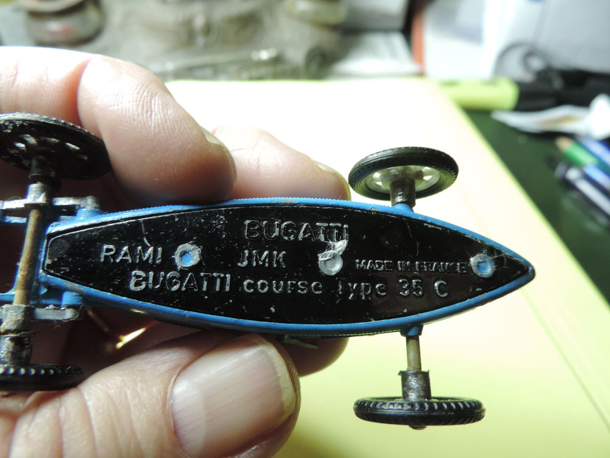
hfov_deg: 71.6
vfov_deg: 56.8
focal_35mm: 24
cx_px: 305
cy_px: 229
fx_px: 423
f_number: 3
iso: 360
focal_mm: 4.3
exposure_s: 1/30
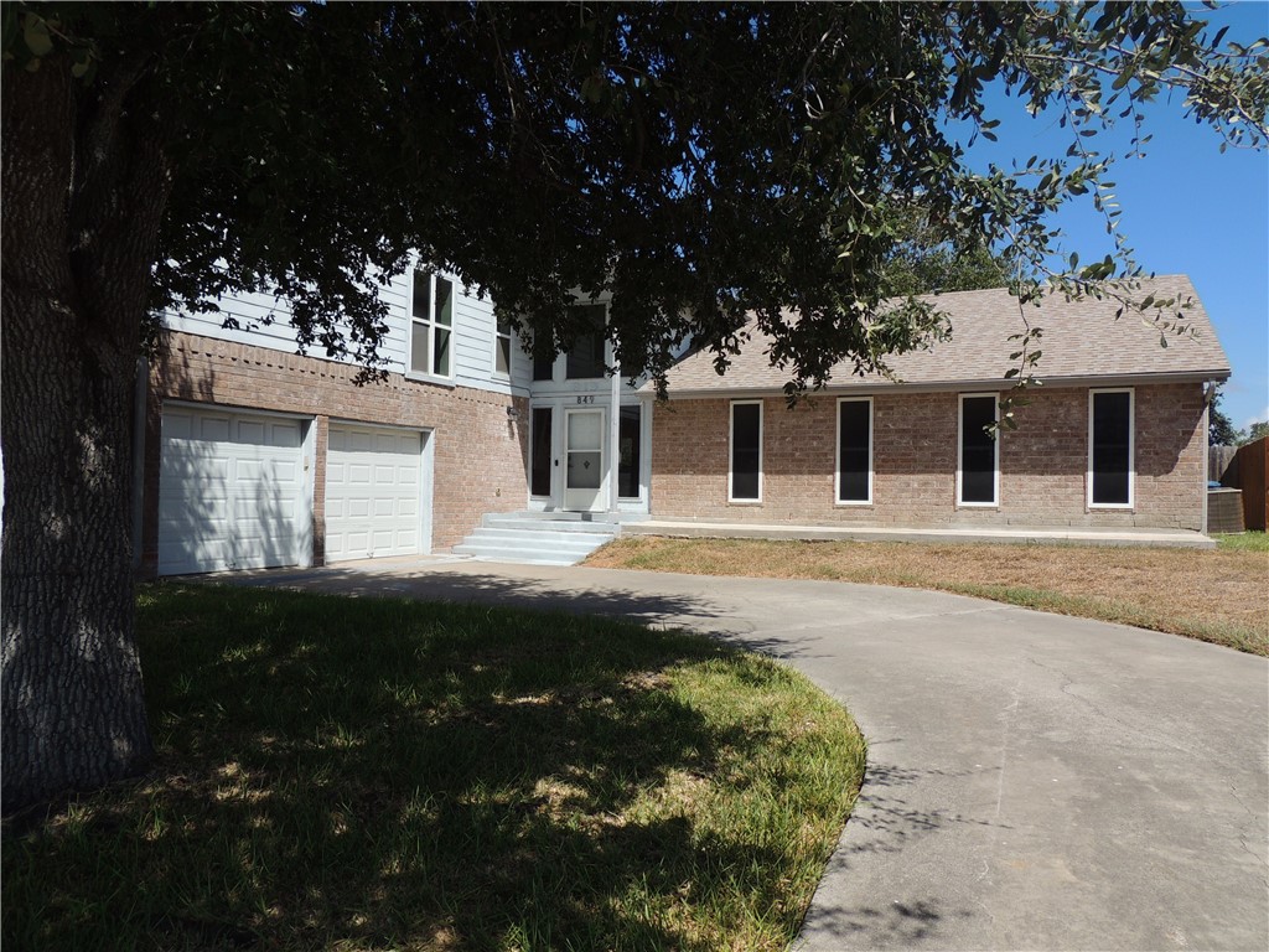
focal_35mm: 24
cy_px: 476
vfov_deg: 56.8
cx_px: 634
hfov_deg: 71.6
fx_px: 880
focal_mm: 4.3
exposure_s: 1/1250
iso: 100
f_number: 3.3
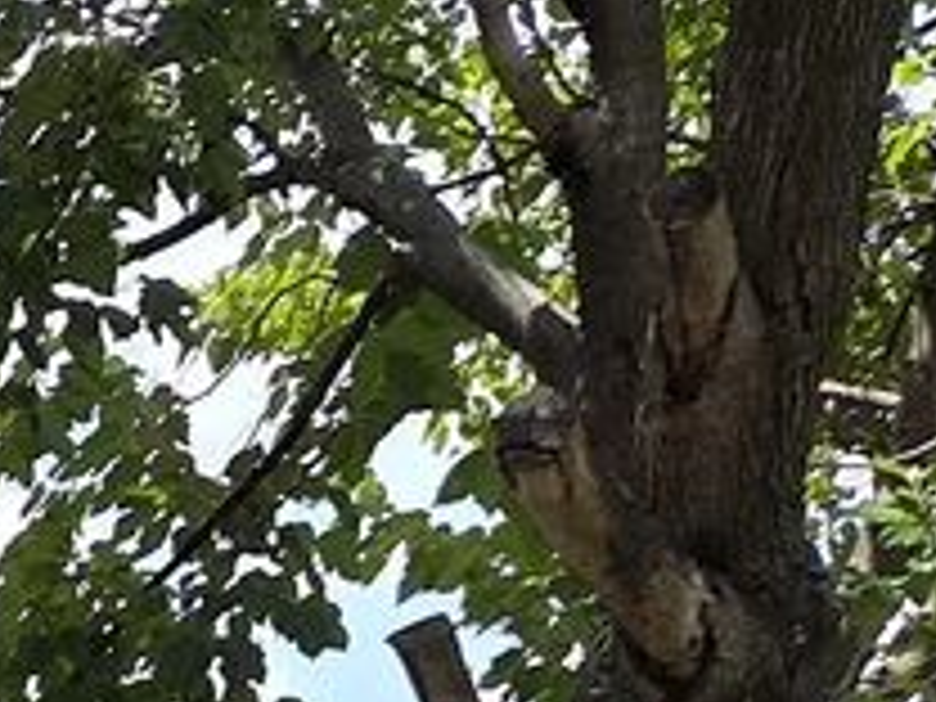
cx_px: -1062
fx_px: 3055
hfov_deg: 14.0
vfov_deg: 11.4
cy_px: 1557
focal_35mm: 113
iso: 80
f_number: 1.8
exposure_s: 1/2352
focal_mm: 5.4
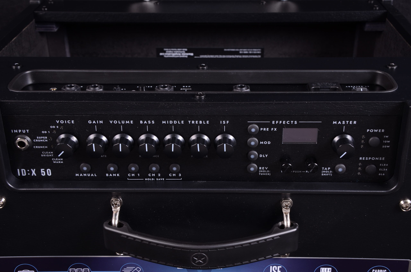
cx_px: 206
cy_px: 136
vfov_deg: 23.7
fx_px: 649
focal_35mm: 57
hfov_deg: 35.1
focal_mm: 38
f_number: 10
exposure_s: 1/200
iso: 200
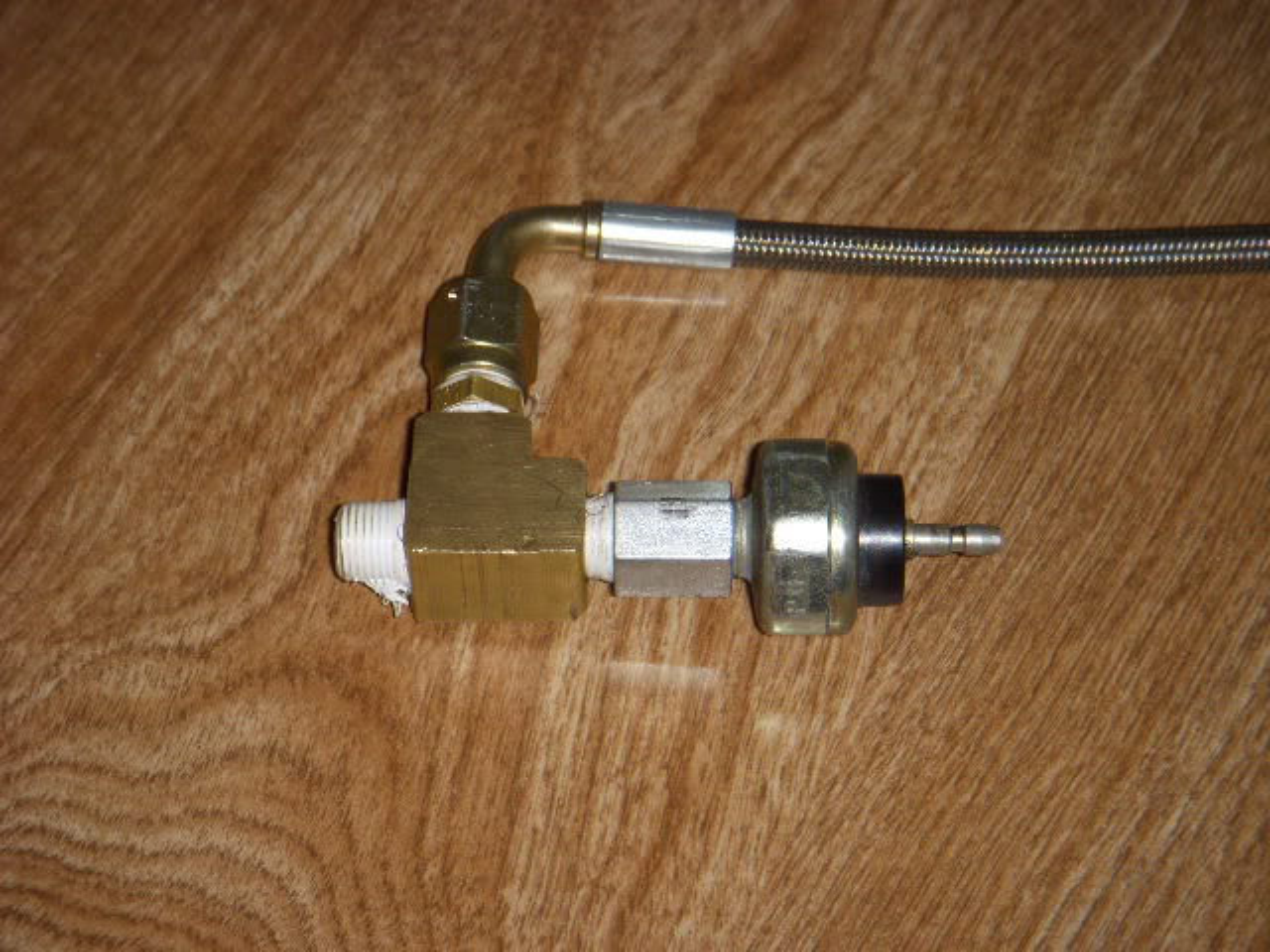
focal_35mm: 114
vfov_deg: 13.0
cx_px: 635
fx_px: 4182
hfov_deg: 17.3
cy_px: 476
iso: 100
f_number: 4.2
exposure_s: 1/60
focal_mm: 18.9
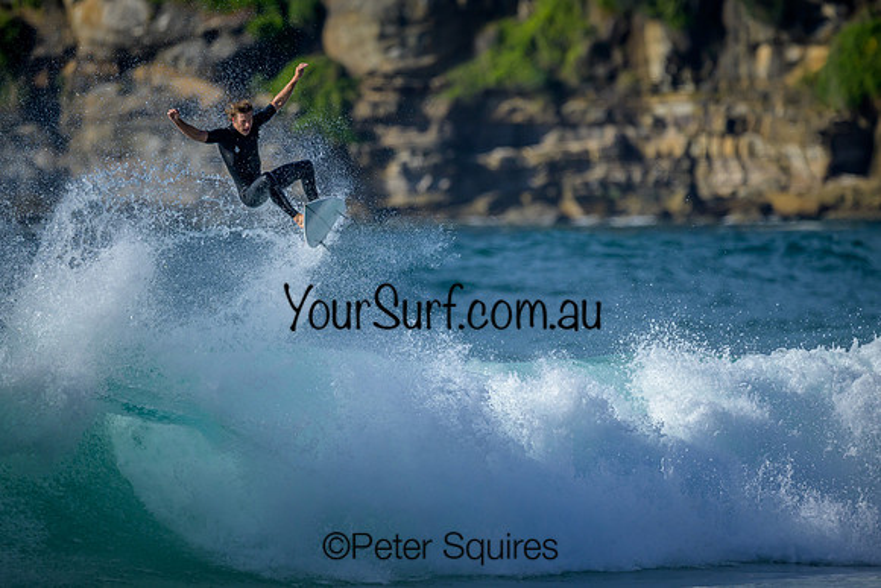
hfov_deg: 2.6
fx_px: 19668
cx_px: 439
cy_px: 293
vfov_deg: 1.7
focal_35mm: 804
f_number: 6.3
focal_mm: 800
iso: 640
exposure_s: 1/4000
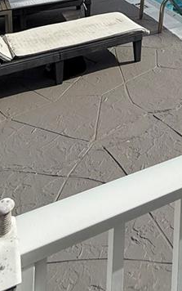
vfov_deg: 30.4
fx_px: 396
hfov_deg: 24.7
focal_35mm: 50
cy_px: -101
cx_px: 182
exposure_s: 1/4762
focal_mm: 2.22
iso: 50
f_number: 2.2
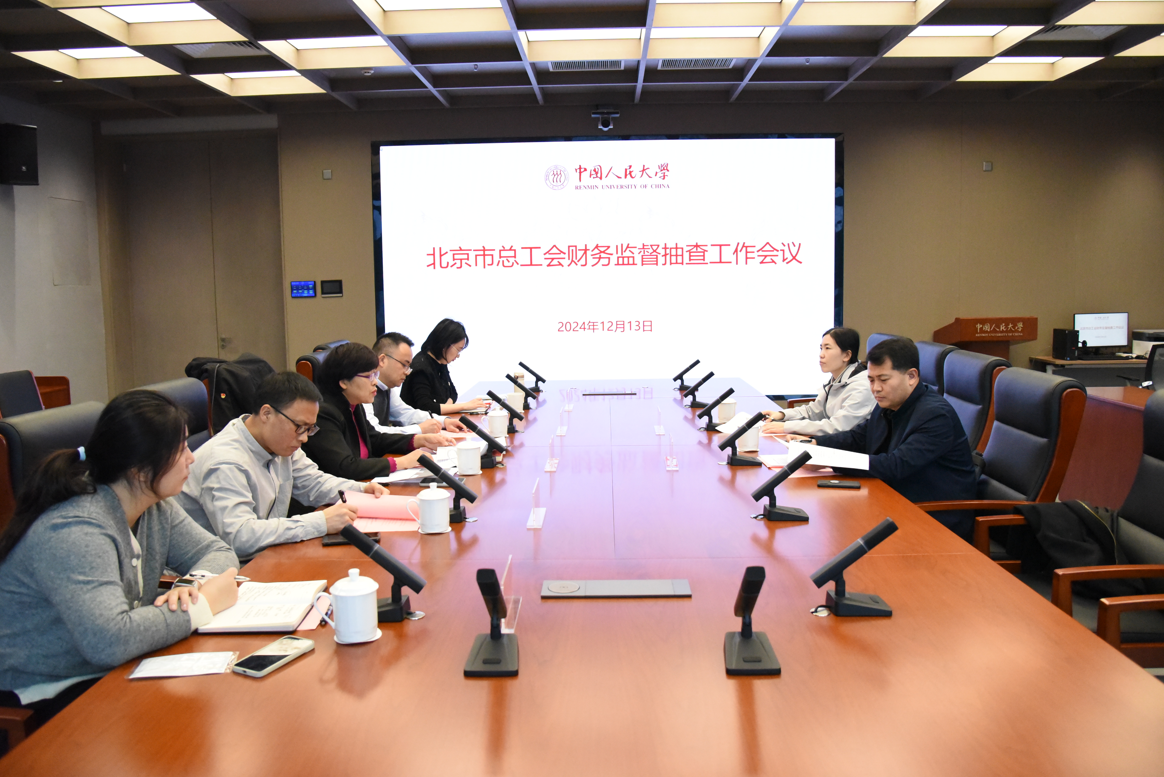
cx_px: 581
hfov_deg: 69.4
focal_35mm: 26
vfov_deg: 49.6
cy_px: 366
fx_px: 841
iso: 10000
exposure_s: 1/1000
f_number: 4
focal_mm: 24
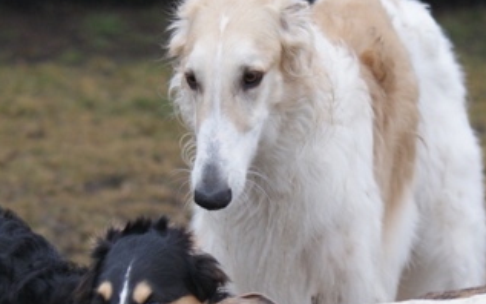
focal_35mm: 162
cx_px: 244
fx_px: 2145
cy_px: 220
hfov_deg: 12.9
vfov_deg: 8.1
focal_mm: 70
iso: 400
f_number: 4
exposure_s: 1/125
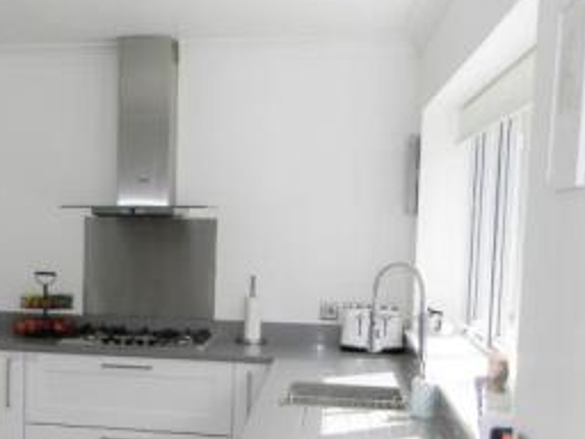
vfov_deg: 25.4
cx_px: 70
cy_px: 321
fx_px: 963
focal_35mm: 57
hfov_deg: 32.3
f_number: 3.1
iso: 80
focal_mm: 4.5
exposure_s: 1/160
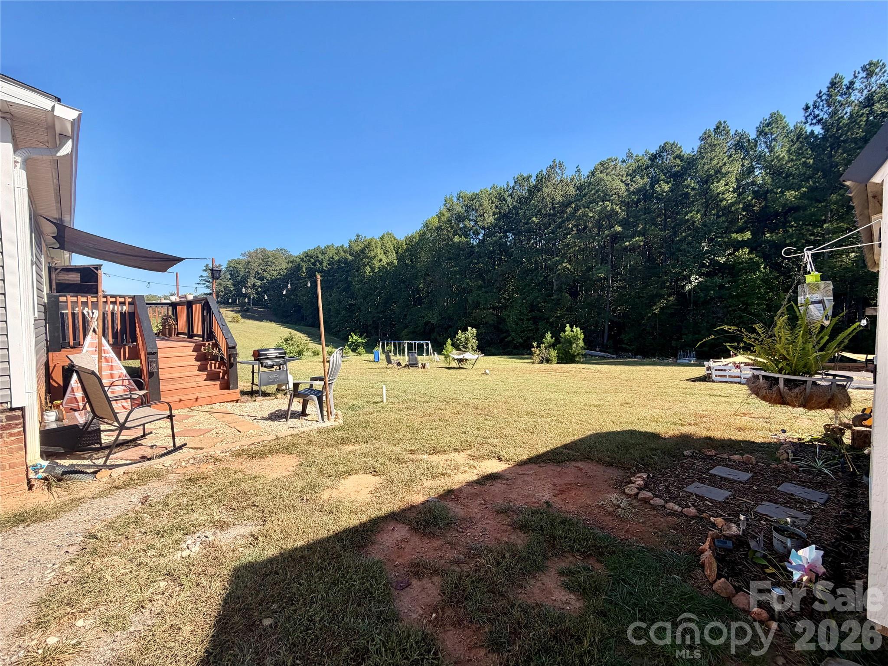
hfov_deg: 102.1
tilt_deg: -3.2
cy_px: 333
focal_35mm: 14
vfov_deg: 85.7
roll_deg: +0.7
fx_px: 359
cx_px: 444
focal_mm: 2.22
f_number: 2.2
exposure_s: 1/770
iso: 40
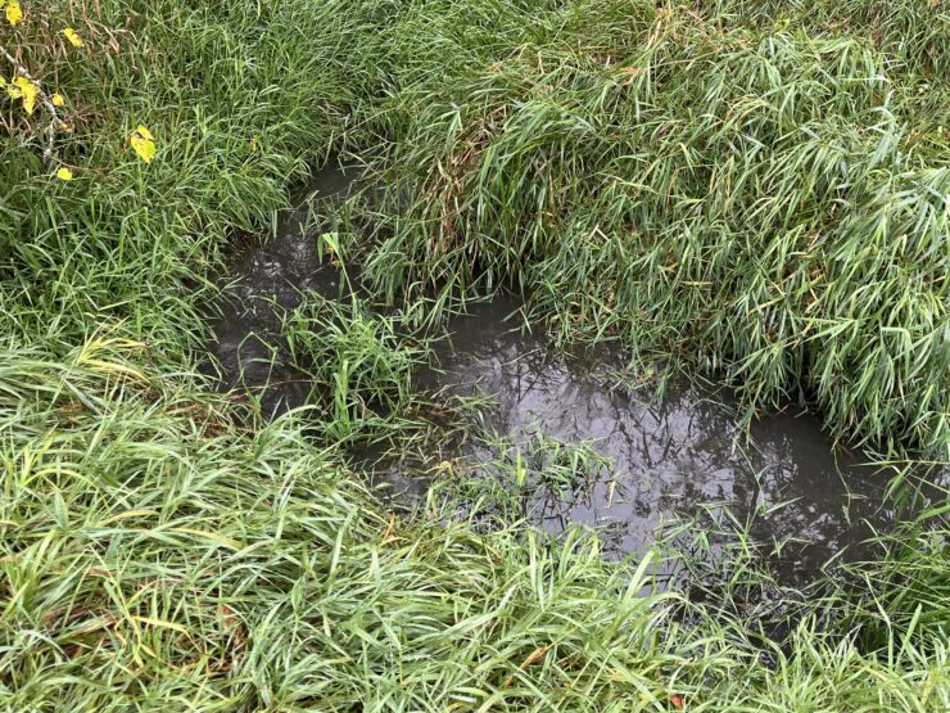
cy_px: 382
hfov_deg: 50.9
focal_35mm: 36
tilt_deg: -42.6
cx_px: 584
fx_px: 988
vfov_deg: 39.6
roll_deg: +2.4
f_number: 1.6
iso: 100
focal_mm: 5.1
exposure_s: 1/121
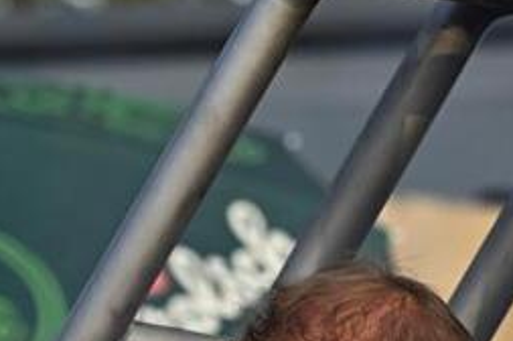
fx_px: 8923
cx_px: 61
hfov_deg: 3.3
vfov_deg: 2.2
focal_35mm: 627
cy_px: 401
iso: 320
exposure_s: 1/640
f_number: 4.8
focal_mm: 160
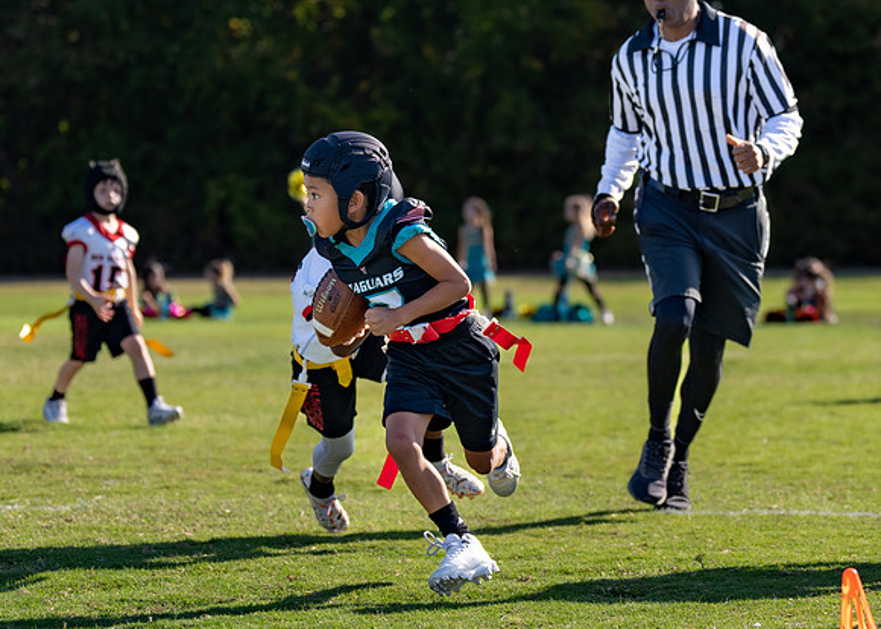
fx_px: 3841
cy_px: 333
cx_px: 511
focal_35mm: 154
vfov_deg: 9.4
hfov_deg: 13.1
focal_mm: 82
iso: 160
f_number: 2.8
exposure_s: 1/2000
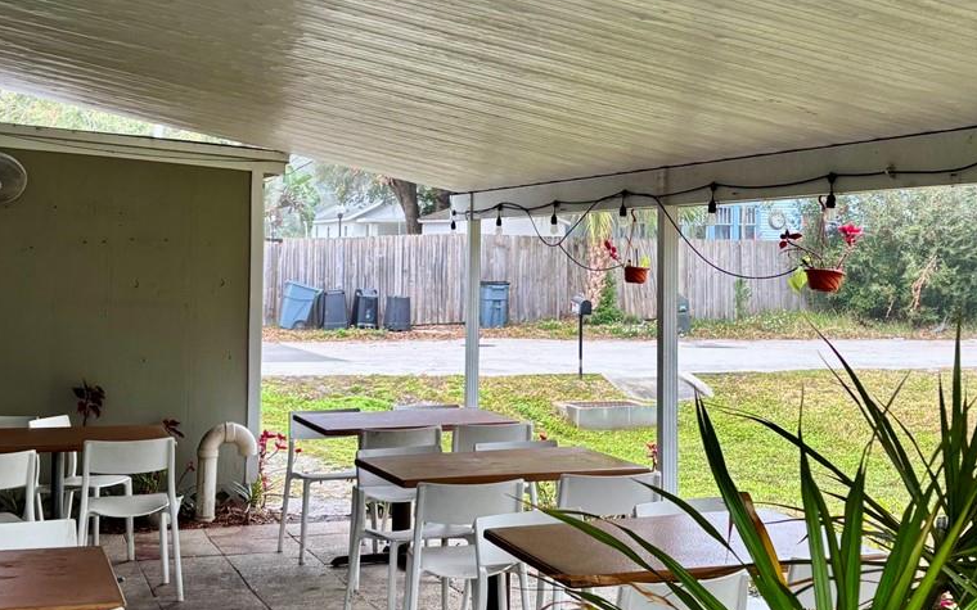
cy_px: 195
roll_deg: -0.2
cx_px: 530
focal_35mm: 58
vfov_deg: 22.3
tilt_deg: +1.4
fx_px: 1544
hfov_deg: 35.1
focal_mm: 5.96
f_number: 1.6
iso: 50
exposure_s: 1/121
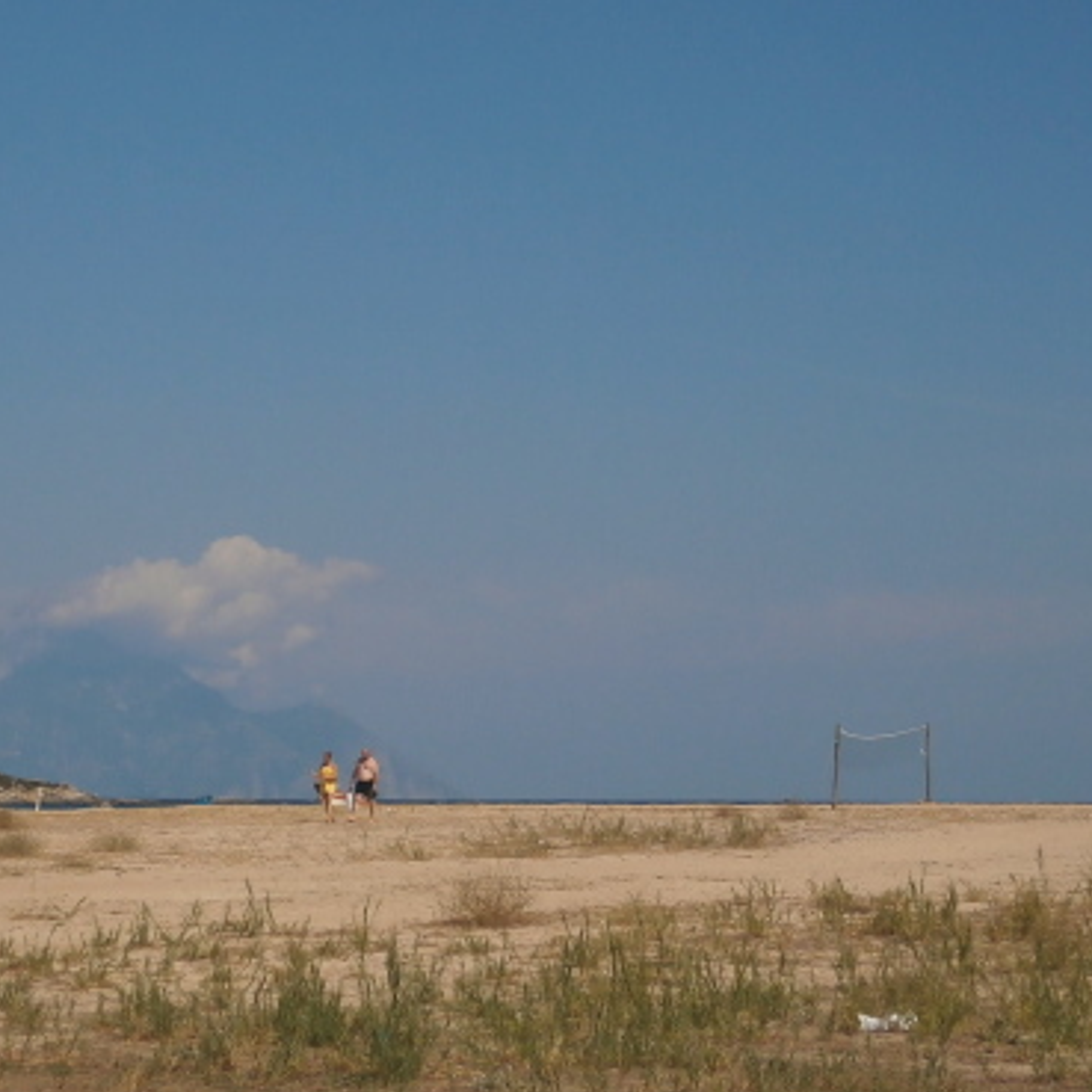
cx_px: 361
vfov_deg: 19.2
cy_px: 293
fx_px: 3212
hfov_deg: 19.2
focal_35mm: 90
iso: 80
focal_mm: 8.3
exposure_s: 1/400
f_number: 9.7
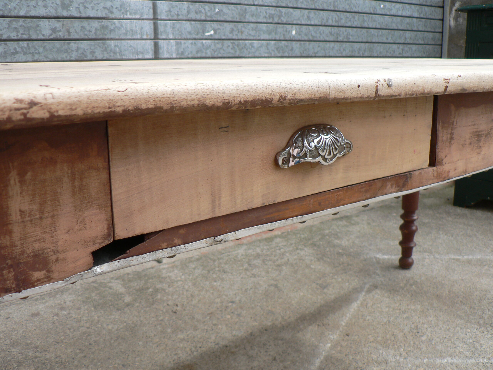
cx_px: 246
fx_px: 513
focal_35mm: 36
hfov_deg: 51.4
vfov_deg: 39.7
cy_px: 185
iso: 80
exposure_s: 1/250
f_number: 2.8
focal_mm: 6
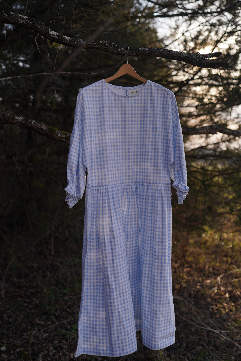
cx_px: 120
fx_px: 351
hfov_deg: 37.9
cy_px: 180
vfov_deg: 54.4
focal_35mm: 35
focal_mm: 35
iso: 100
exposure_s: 1/1600
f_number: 2
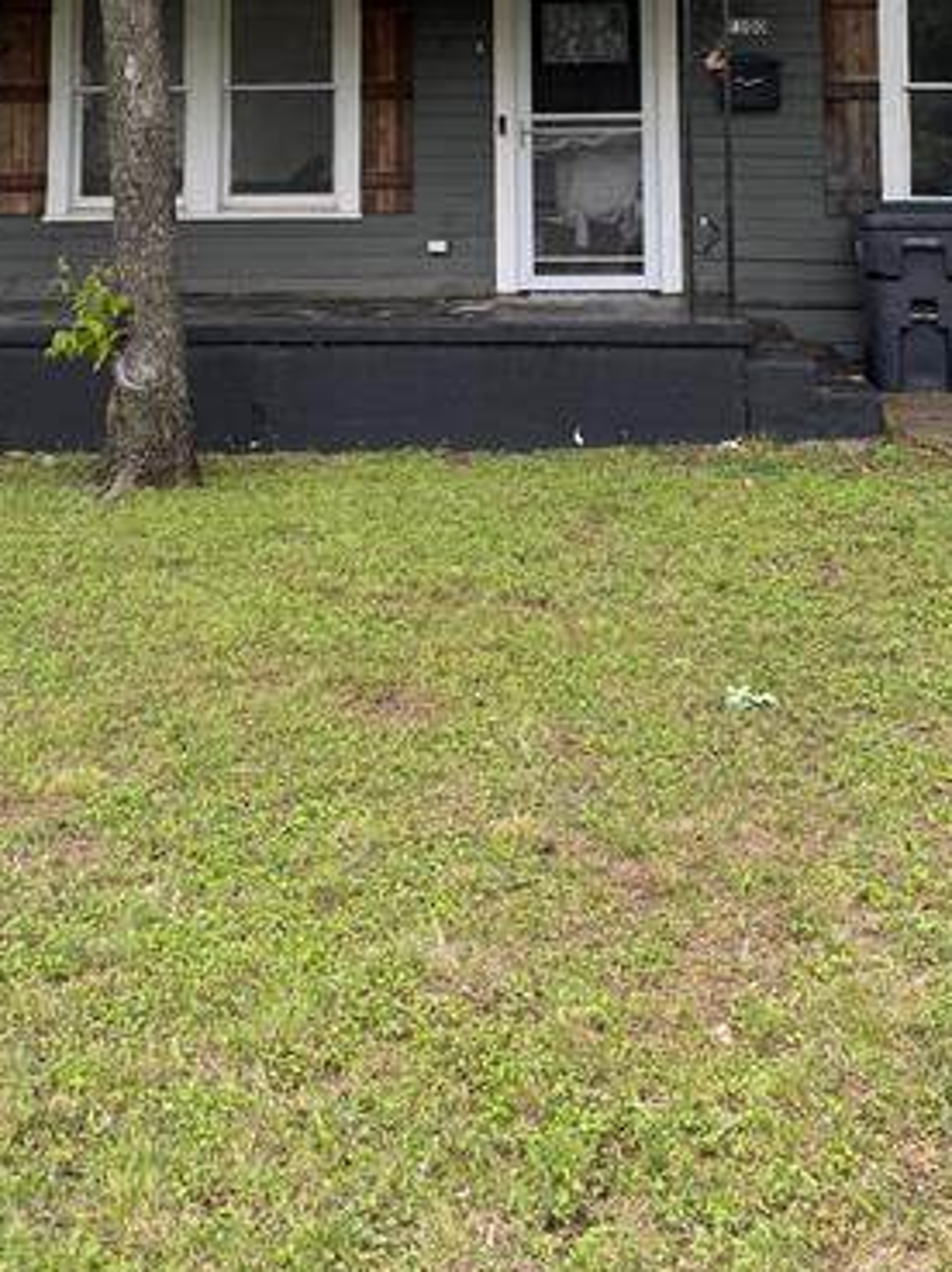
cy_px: -7
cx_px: 473
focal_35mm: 50
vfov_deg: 34.7
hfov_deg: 29.1
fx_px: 1837
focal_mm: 6.76
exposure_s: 1/196
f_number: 1.78
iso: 64
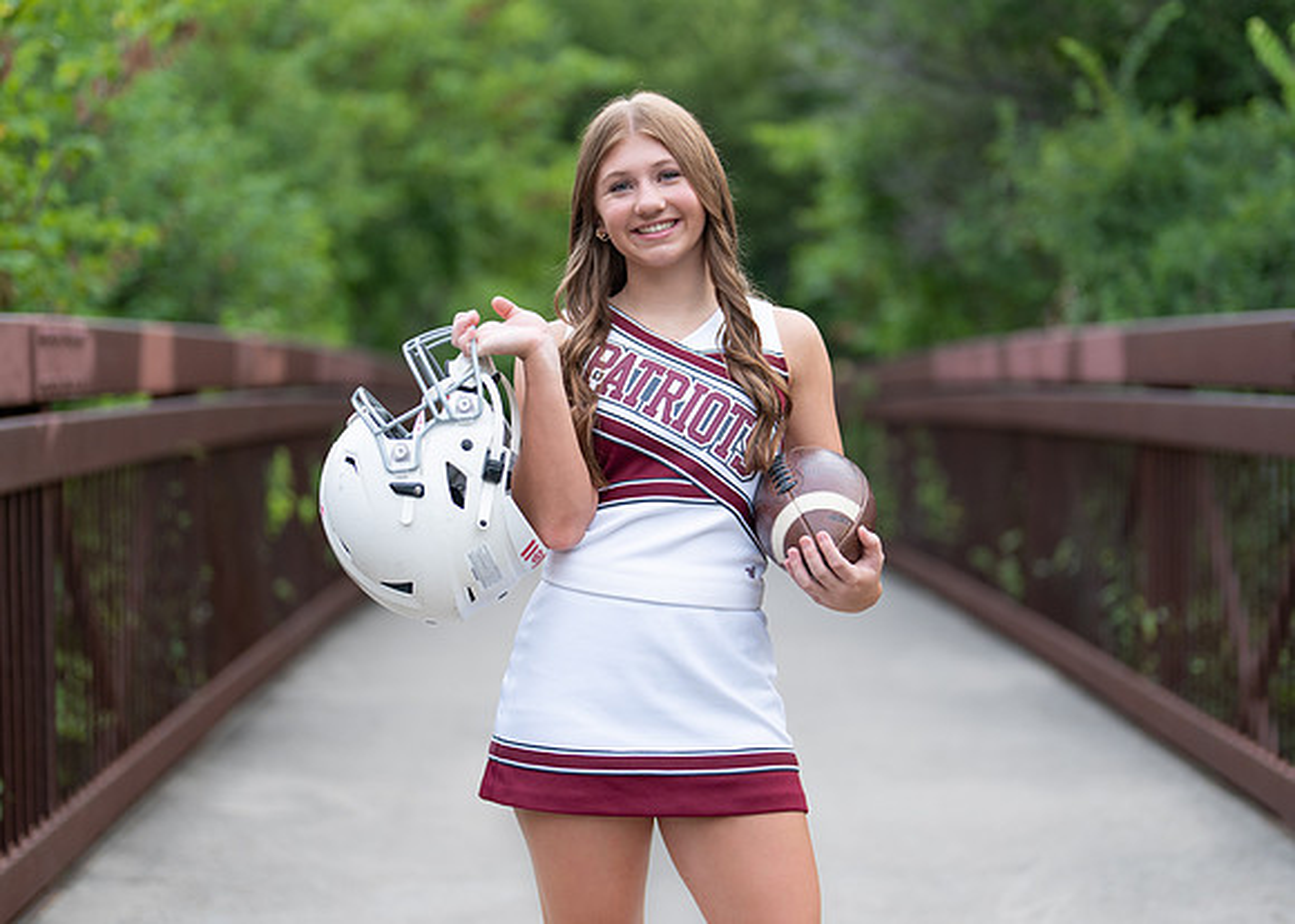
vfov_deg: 21.4
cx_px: 678
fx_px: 2450
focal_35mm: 67
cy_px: 441
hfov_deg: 29.6
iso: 100
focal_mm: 50
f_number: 1.2
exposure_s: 1/320
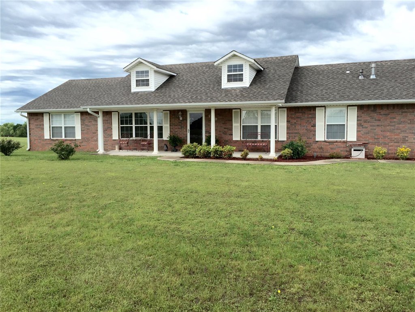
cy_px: 156
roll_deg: -1.1
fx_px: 348
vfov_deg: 48.2
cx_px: 208
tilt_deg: -5.4
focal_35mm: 29
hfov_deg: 61.7
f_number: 2.2
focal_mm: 4.15
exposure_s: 1/1412
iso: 32
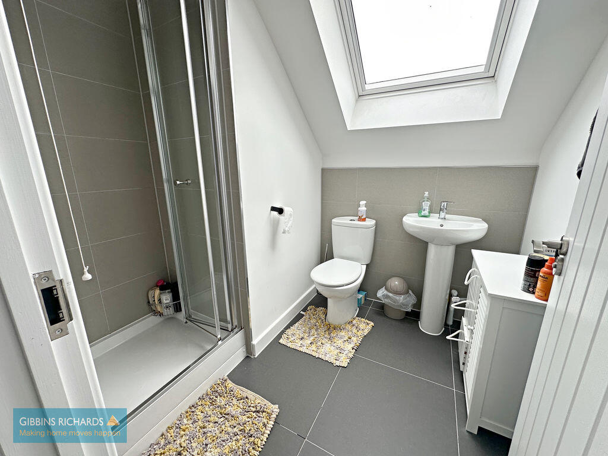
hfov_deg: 102.1
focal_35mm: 14
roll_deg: +0.5
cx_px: 304
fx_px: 246
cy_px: 228
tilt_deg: -13.5
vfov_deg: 85.7
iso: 50
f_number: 2.2
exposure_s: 1/99
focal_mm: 2.22
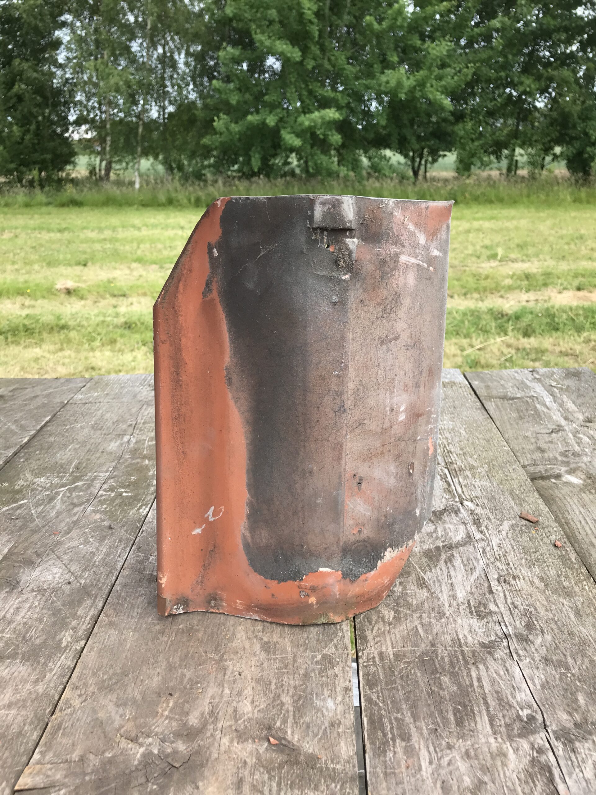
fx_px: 643
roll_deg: +1.9
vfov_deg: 63.4
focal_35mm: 28
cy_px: 398
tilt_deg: -19.0
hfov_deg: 49.7
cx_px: 298
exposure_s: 1/535
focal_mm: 3.99
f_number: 1.8
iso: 20
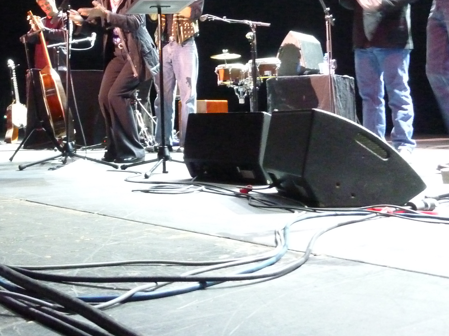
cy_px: 30
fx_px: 597
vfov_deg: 30.1
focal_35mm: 46
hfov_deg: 39.7
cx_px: 96
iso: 800
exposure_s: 1/15
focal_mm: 4.5
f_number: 3.3
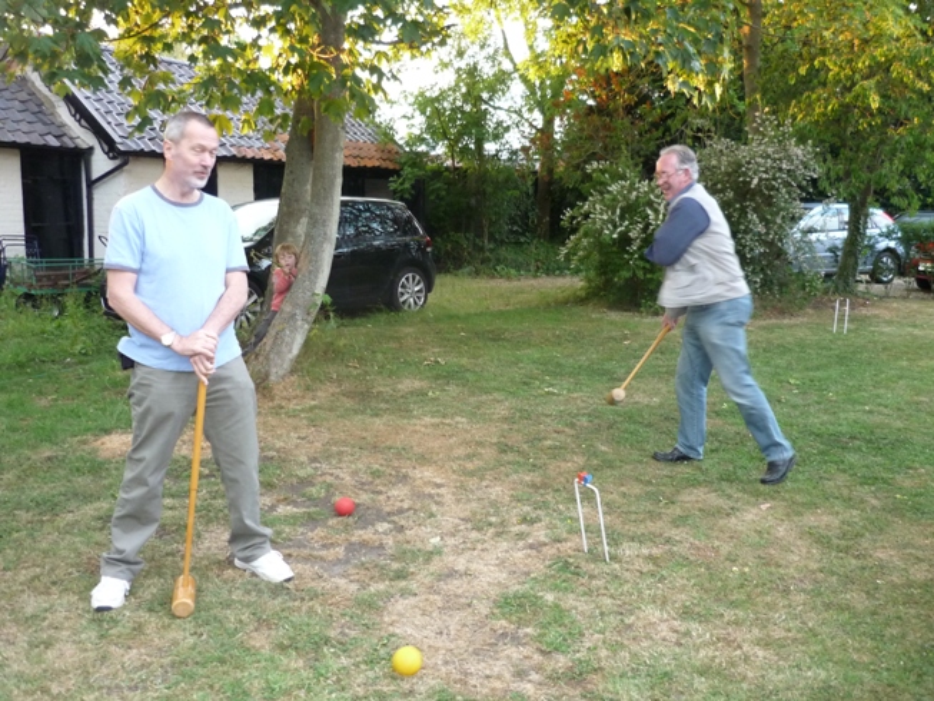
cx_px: 467
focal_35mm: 33
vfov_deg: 43.0
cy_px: 350
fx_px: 891
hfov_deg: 55.3
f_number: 2.8
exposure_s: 1/30
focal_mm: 5.5
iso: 250
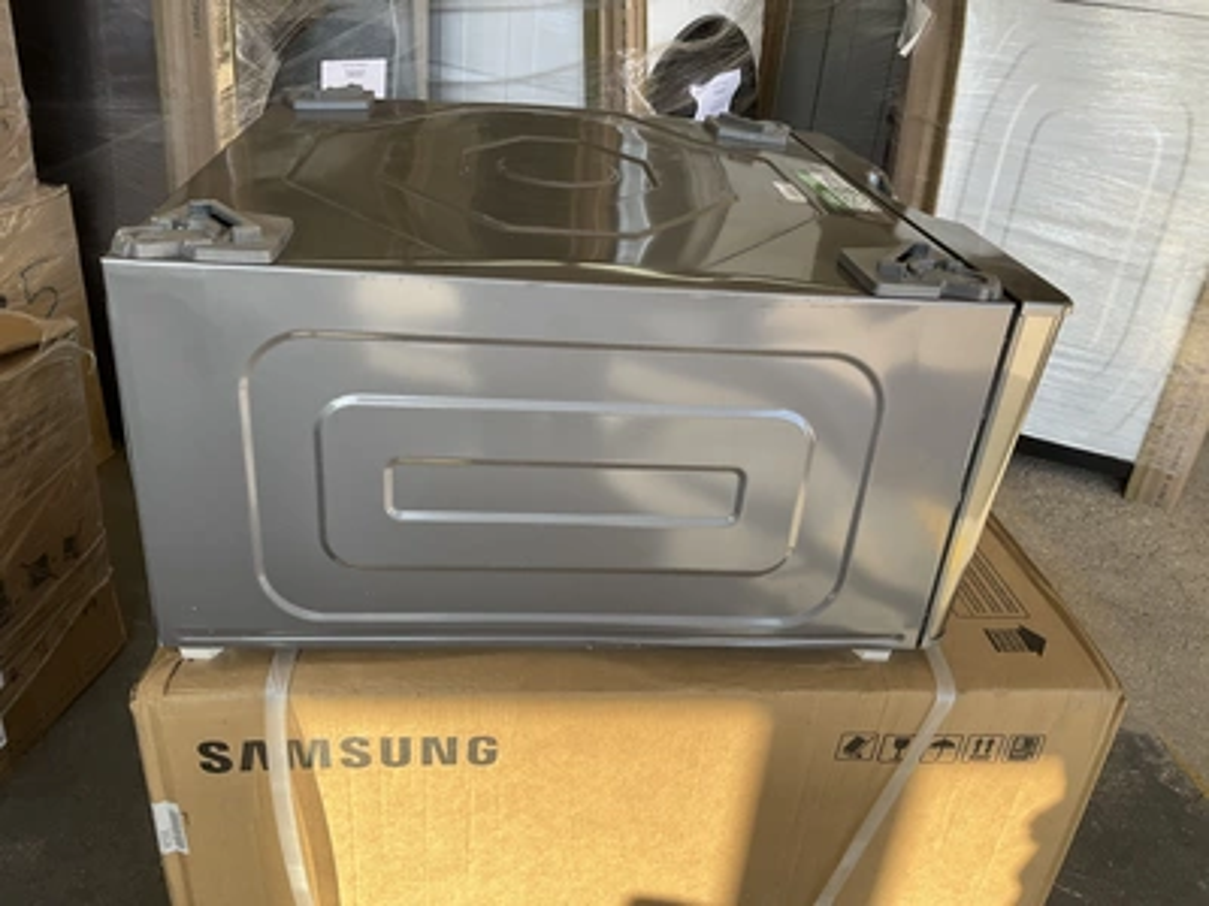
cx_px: 604
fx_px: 1013
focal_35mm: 29
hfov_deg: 61.7
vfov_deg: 48.2
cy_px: 453
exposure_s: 1/163
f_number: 1.8
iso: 32
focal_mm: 3
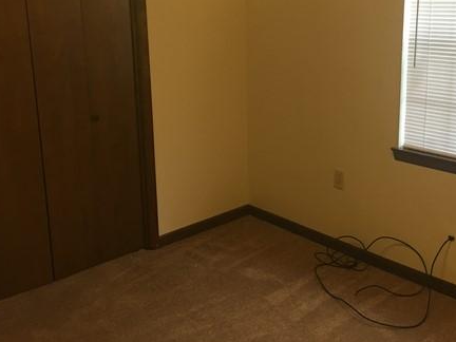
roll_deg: -0.2
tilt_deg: -10.9
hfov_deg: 43.6
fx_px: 566
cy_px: 132
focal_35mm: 43
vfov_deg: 33.5
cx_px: 274
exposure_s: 1/15
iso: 50
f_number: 2.2
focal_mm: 4.15
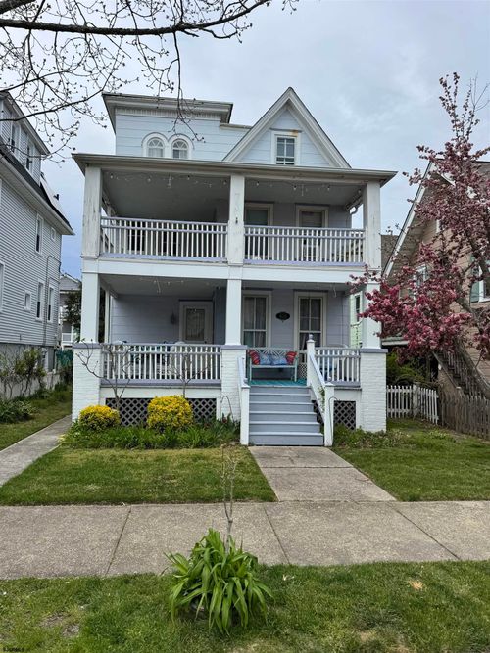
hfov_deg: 56.8
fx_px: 453
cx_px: 245
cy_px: 326
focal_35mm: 24
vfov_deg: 71.6
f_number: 1.78
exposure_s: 1/7092
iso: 80
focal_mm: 6.76
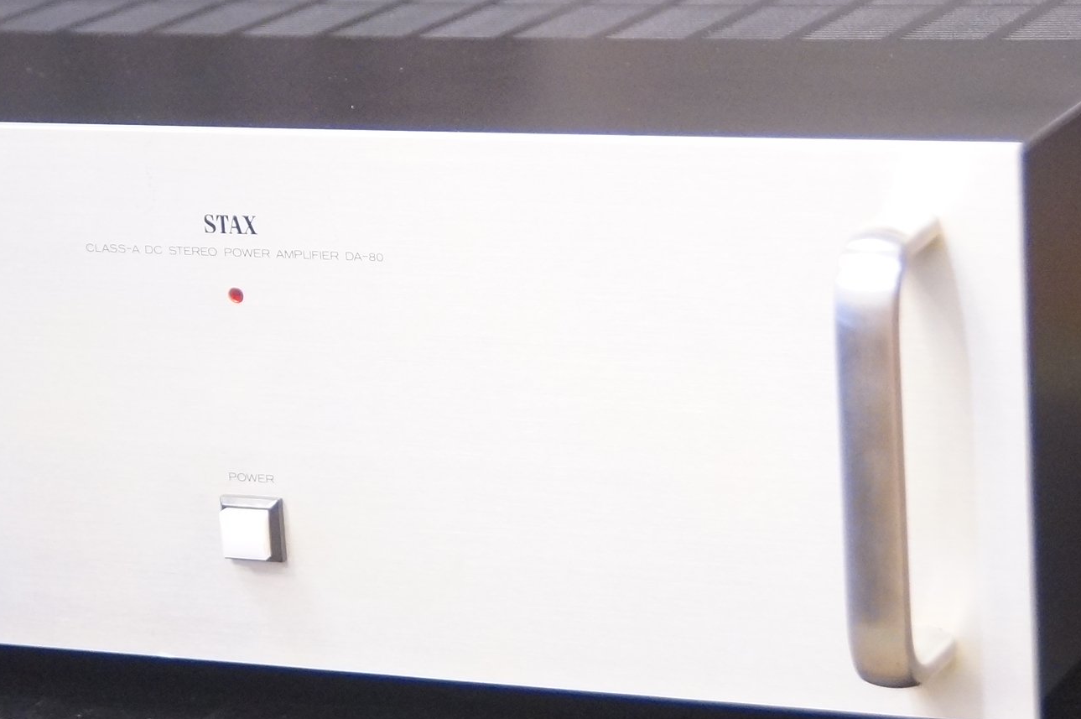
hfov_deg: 14.6
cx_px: 379
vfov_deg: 9.8
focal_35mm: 140
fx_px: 4200
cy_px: 326
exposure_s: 1/60
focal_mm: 40
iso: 1600
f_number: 2.8
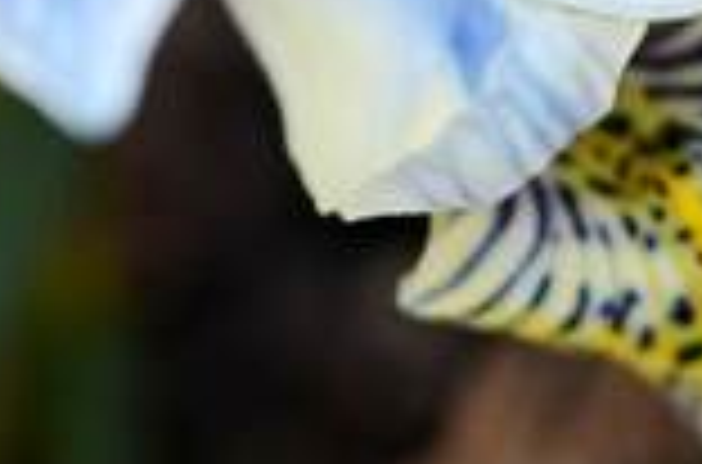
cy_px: -336
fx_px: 6046
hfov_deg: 6.6
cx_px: -277
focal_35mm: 311
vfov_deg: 4.4
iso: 400
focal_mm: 50
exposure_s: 1/400
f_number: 4
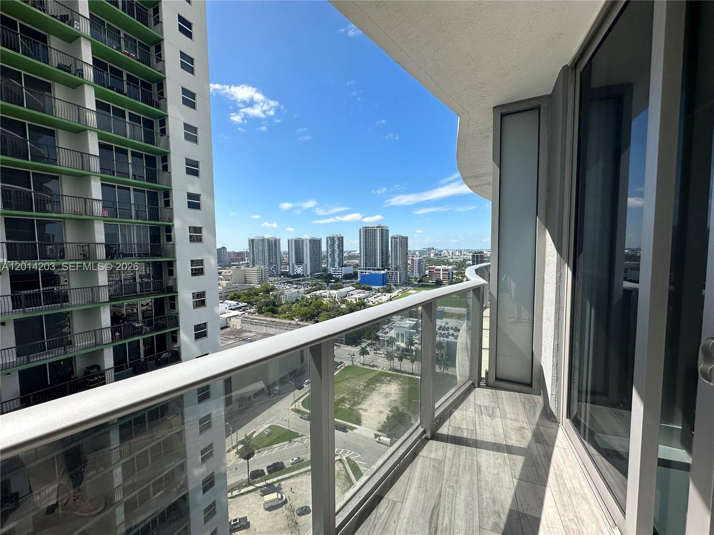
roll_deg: +0.1
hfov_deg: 102.1
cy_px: 268
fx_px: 289
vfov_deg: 85.7
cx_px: 357
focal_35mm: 14
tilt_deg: -3.9
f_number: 2.2
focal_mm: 2.22
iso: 50
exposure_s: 1/2618
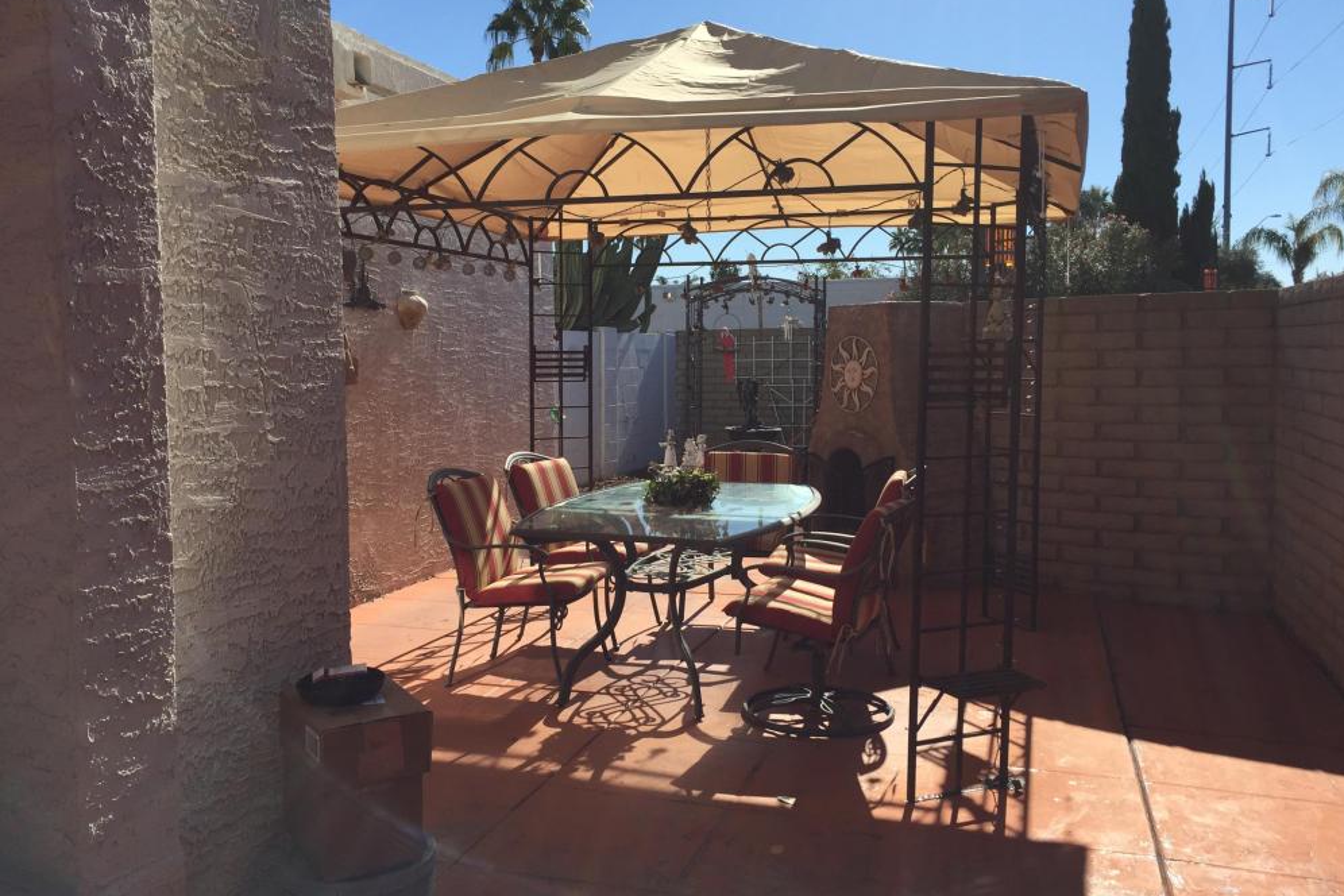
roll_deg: +1.4
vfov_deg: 42.3
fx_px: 1157
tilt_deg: -3.7
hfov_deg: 60.3
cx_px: 680
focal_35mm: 31
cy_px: 422
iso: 32
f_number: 2.2
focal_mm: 4.15
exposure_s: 1/2825
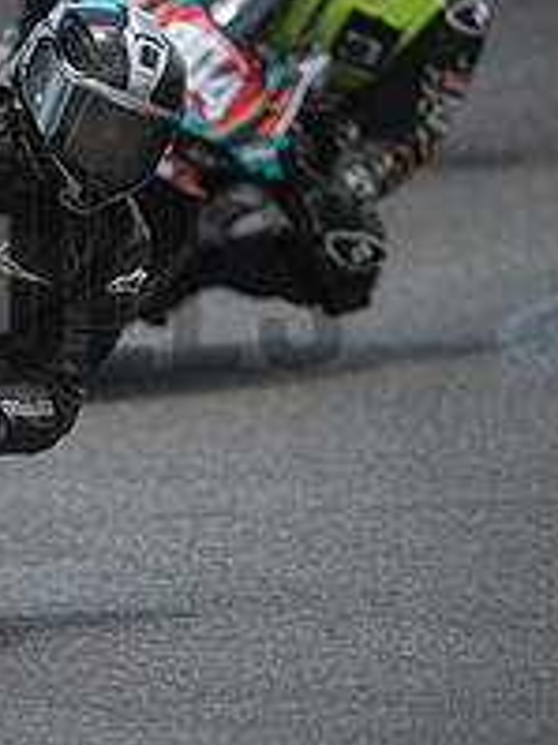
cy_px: 275
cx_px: -449
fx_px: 25389
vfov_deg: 1.7
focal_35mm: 1180
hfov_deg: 1.3
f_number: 2.8
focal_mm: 280
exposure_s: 1/4000
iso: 640
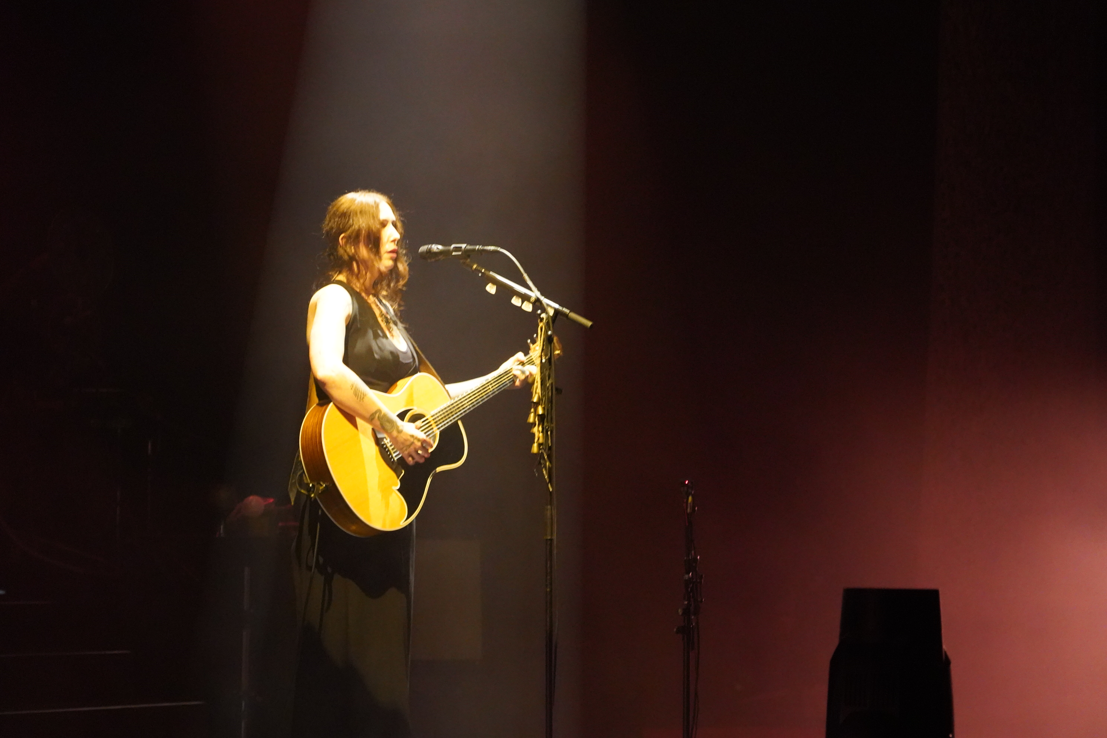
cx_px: 558
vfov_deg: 12.9
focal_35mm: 106
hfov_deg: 19.3
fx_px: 3259
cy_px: 370
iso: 12800
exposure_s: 1/60
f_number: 4
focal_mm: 105
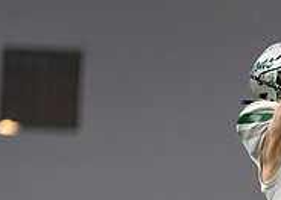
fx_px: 4180
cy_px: 314
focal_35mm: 524
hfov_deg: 3.8
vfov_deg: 2.7
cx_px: 433
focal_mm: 135
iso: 640
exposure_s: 1/1000
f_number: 1.8
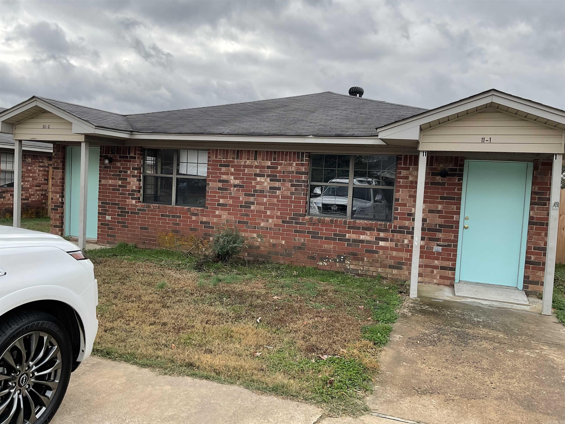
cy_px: 212
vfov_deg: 48.2
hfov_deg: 61.7
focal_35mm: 29
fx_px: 473
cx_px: 282
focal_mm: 3
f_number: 1.8
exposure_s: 1/929
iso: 16
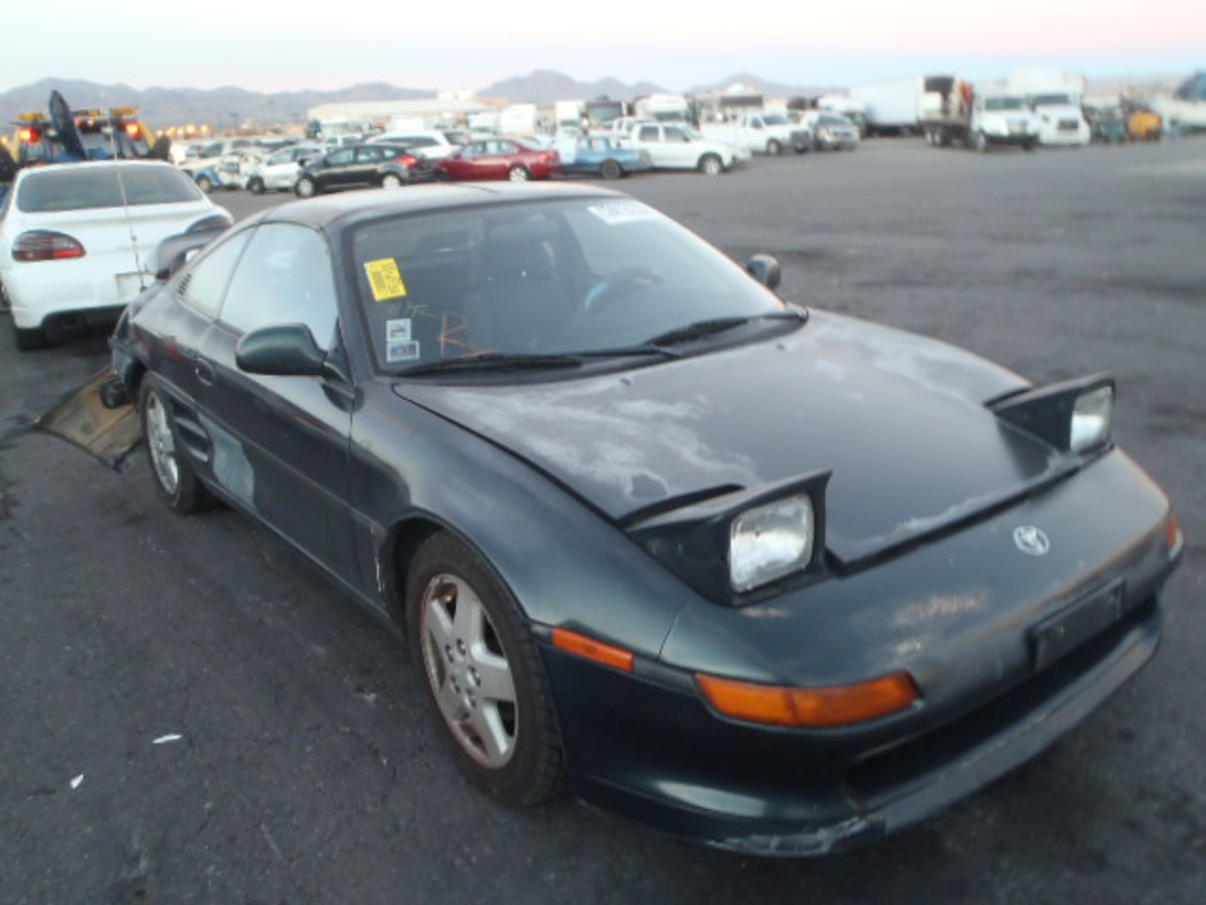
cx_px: 603
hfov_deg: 63.4
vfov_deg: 49.7
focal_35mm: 28
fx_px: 976
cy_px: 452
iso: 200
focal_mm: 5
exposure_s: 1/15
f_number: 3.5
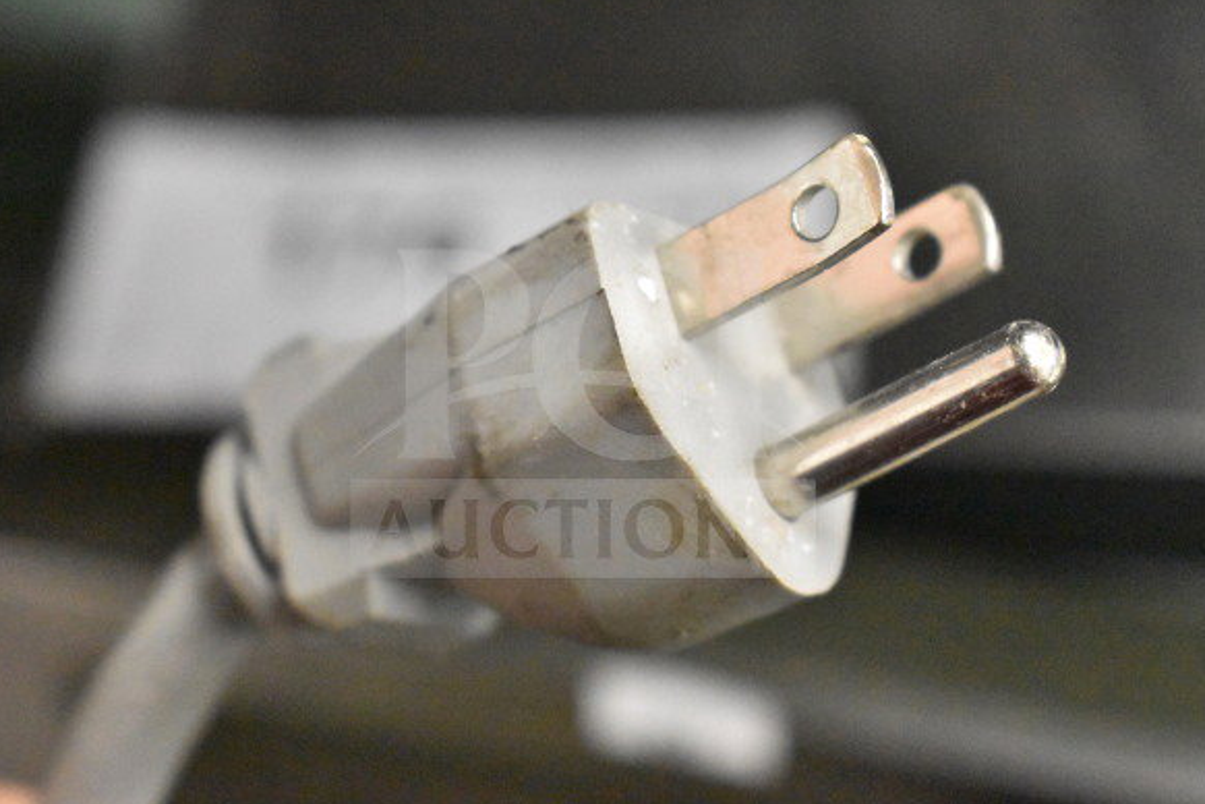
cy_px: 413
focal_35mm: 87
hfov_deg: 23.5
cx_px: 582
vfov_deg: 15.8
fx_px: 2896
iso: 18000
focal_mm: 55
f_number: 5.6
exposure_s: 1/100
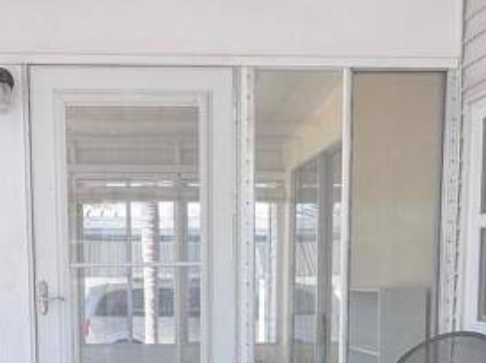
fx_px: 533
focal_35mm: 38
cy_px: 364
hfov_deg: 48.5
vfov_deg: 34.3
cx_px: 177
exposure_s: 1/415
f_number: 1.8
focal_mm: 1.57
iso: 32
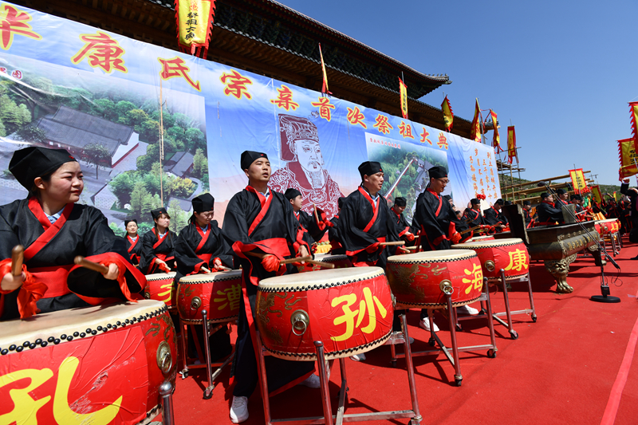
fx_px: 301
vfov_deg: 70.4
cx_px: 319
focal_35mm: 17
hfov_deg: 93.3
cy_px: 212
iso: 125
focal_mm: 17
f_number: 9
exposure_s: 1/320
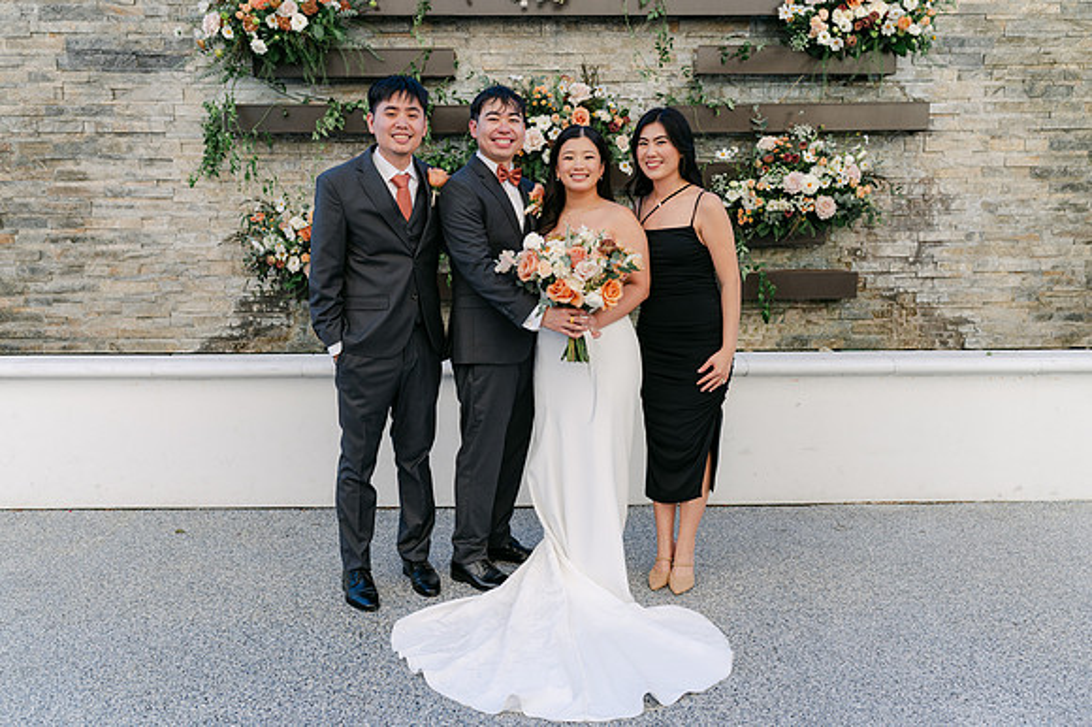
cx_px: 546
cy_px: 364
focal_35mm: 35
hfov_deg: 54.4
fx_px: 1062
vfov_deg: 37.8
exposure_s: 1/500
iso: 100
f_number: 4
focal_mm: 35
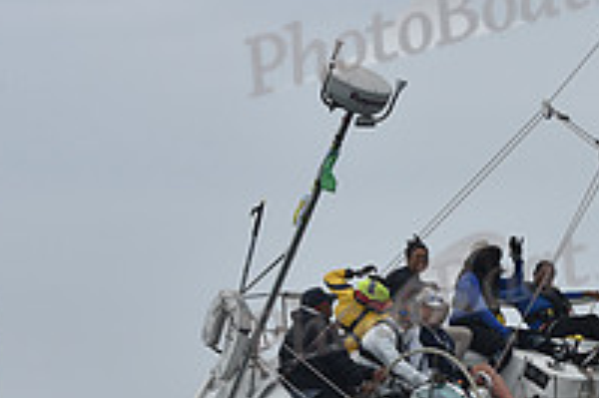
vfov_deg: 6.7
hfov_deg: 9.9
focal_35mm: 203
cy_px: 408
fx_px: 3375
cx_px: 824
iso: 250
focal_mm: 70
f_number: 7.1
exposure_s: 1/800
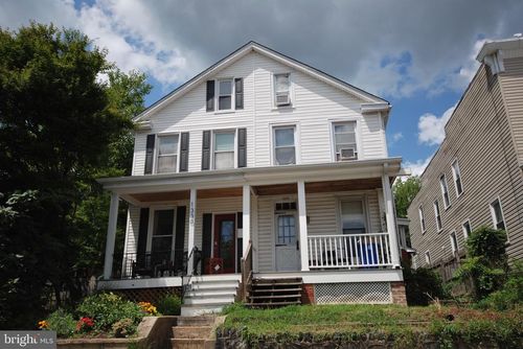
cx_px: 262
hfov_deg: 61.9
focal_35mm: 30
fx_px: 436
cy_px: 174
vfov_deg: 43.7
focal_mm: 20
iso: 100
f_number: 5.6
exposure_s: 1/500
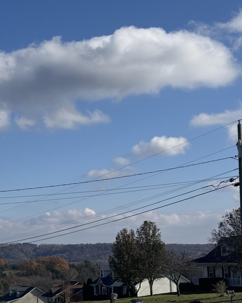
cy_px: 163
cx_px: -25
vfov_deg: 22.0
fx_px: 779
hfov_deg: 17.1
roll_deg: +1.9
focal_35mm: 87
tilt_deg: +6.8
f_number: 1.78
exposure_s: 1/6410
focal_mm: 6.76
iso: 64
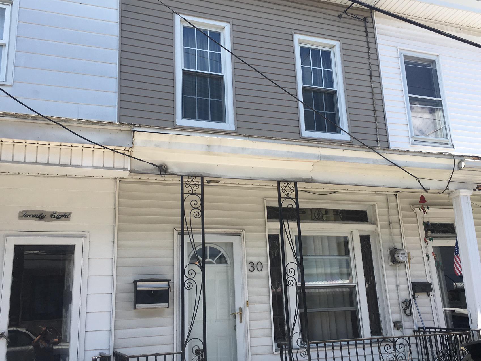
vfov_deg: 40.7
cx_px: 249
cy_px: 184
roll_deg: +2.6
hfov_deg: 52.6
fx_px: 486
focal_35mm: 35
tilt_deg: +16.4
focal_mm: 4.15
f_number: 2.2
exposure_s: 1/725
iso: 25
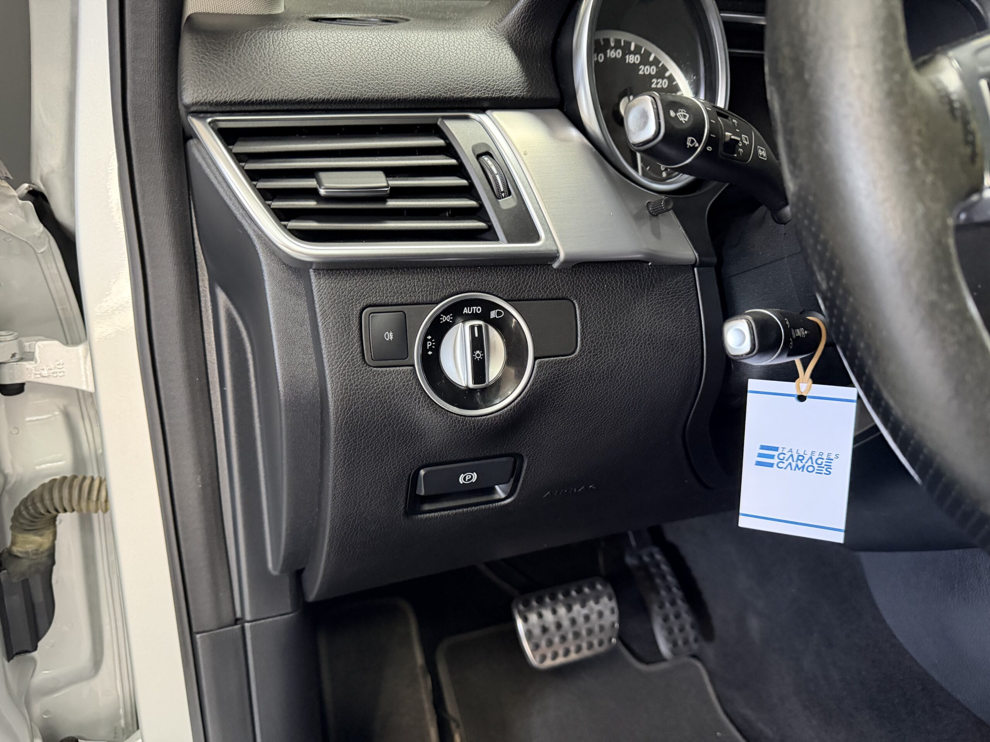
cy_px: 371
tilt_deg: -16.0
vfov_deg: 56.8
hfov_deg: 71.6
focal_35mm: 24
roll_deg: +0.0
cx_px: 495
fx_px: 686
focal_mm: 6.76
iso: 800
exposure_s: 1/50
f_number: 1.78
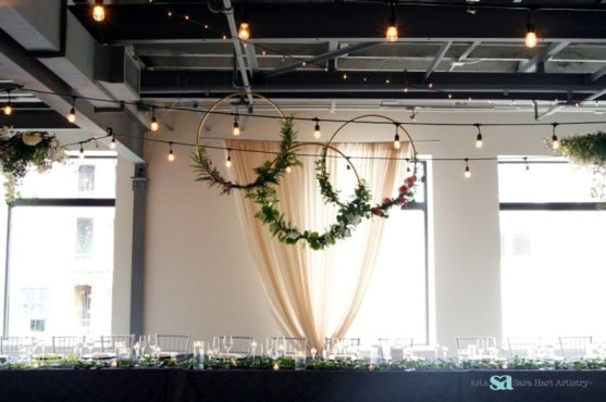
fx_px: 605
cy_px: 201
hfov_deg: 53.2
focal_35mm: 36
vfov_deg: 36.8
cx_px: 303
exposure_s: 1/8
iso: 800
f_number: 10
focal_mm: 24
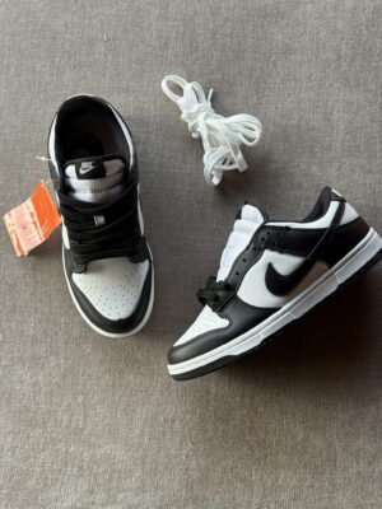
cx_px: 191
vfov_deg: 39.7
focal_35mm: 48
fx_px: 706
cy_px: 254
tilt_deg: -80.3
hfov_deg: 30.3
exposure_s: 1/261
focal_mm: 6.76
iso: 80
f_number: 1.78
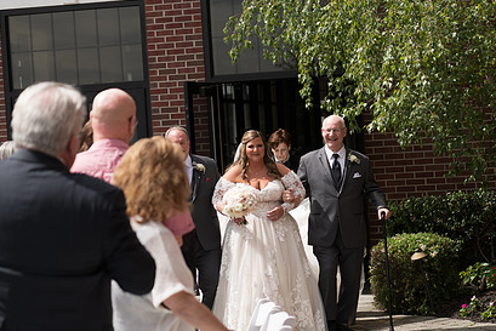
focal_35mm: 106
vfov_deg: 12.9
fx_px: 1461
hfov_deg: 19.2
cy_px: 225
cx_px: 324
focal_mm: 70
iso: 64
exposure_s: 1/1250
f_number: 2.8
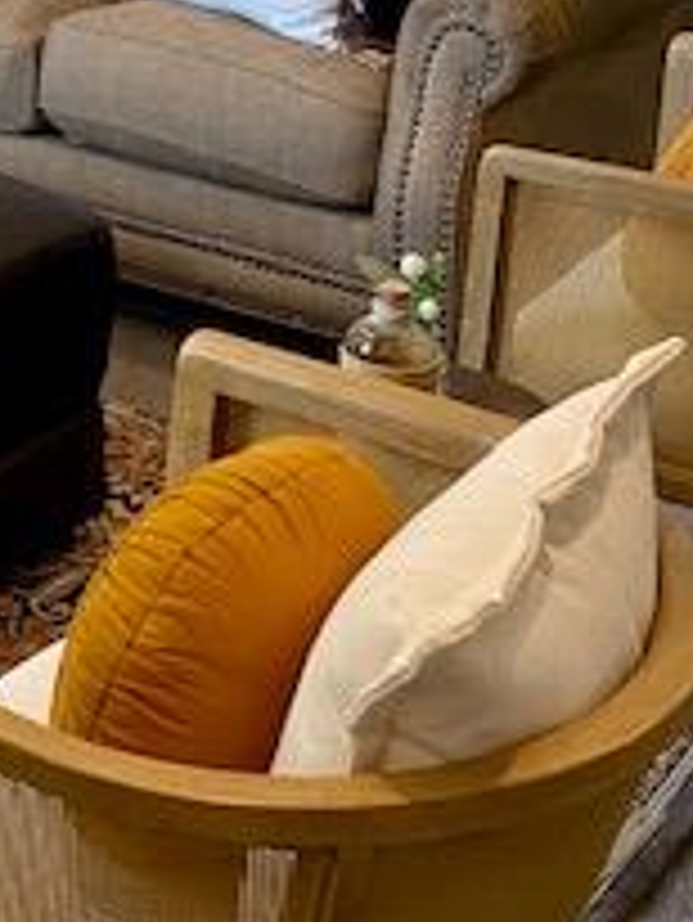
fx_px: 2160
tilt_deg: -5.2
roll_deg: +0.3
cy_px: -288
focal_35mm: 81
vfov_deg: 21.7
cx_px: -202
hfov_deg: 17.2
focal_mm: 4.25
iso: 80
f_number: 1.8
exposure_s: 1/60
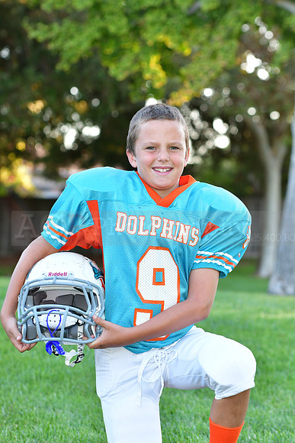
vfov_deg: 14.0
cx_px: 148
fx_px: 1806
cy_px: 222
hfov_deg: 9.3
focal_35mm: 147
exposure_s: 1/125
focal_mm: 98
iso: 400
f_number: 4.5
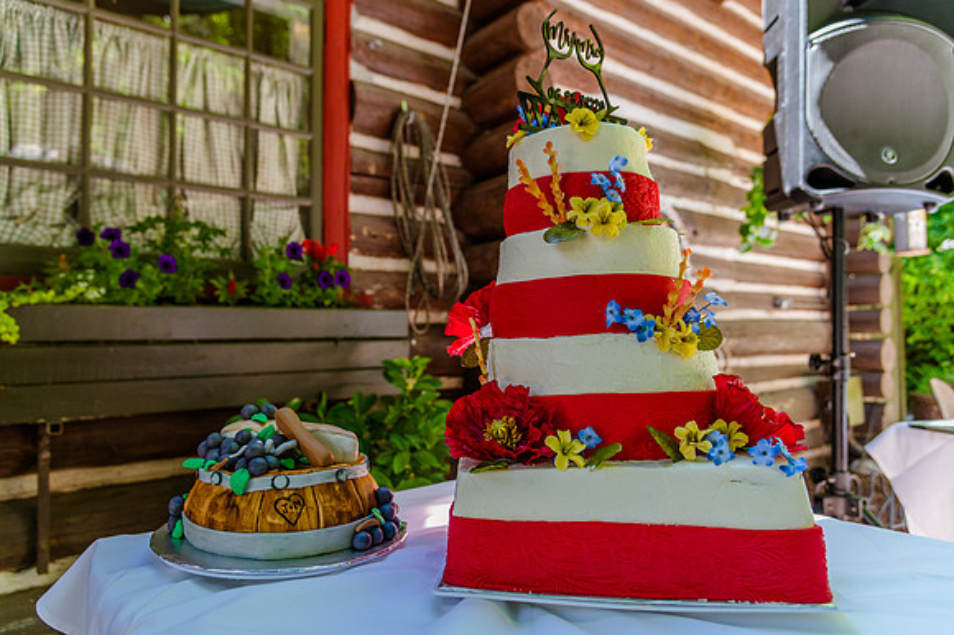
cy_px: 317
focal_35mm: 25
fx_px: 663
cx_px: 466
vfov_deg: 51.2
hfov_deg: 71.5
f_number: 4
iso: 800
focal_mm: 24
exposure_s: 1/200
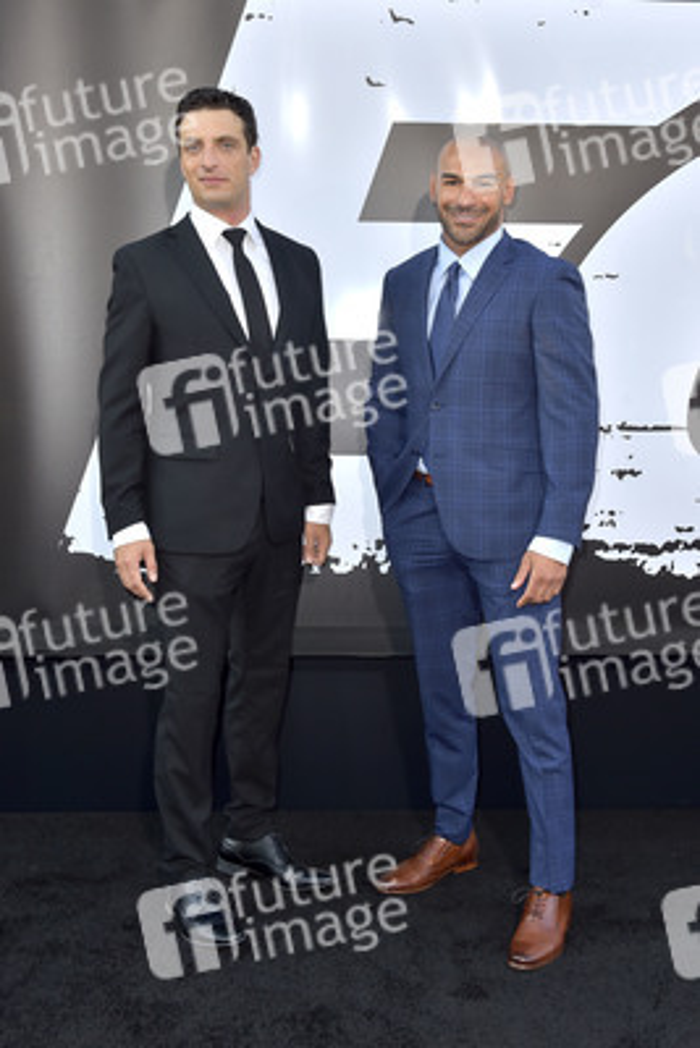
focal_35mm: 38
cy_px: 524
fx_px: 1107
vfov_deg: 50.7
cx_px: 350
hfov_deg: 35.1
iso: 320
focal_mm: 38
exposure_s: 1/250
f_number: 6.3
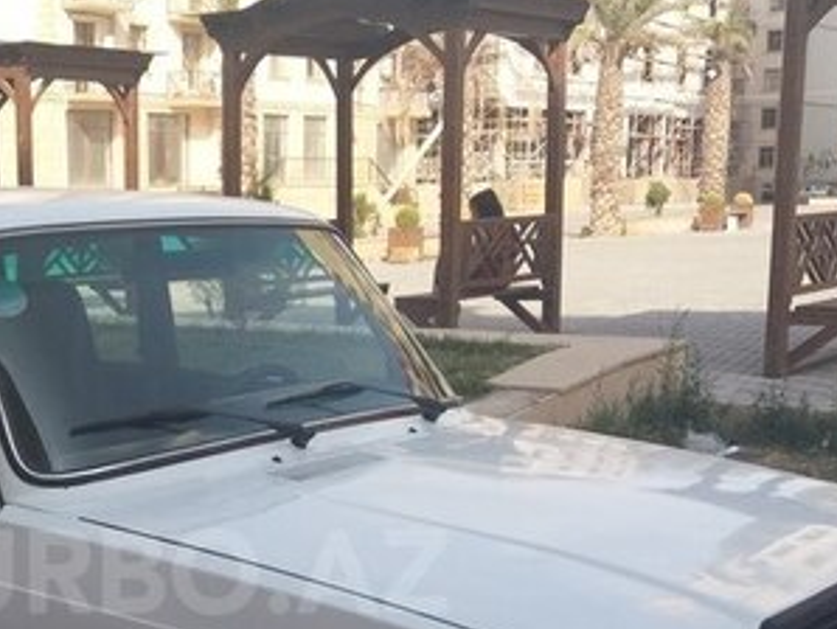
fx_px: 1500
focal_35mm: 62
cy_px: 571
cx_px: 160
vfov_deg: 23.1
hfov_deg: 30.4
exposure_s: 1/859
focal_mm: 3.7
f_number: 1.9
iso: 64
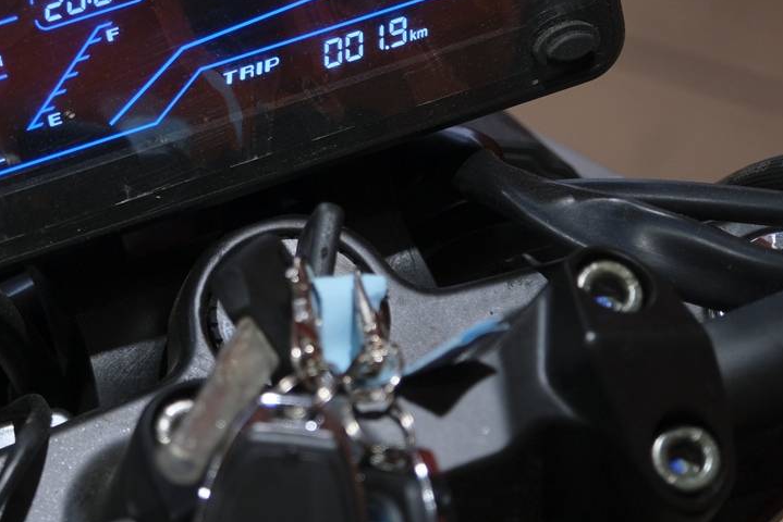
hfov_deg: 13.7
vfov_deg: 9.2
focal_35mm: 149
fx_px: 3242
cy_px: -1
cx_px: 102
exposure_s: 1/100
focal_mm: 44.7
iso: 500
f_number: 4
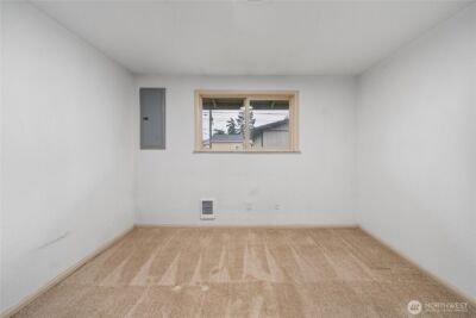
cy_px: 159
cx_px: 238
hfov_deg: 112.6
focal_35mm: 12
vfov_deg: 90.1
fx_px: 159
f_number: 7.1
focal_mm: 12
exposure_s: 1/6
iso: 1000
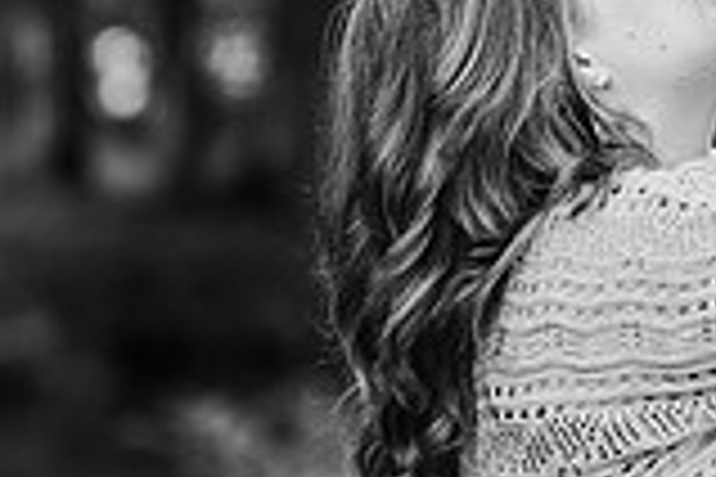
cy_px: -115
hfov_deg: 6.5
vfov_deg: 4.4
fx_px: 6185
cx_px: 1148
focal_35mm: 311
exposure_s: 1/200
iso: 200
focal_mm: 85
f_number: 2.2
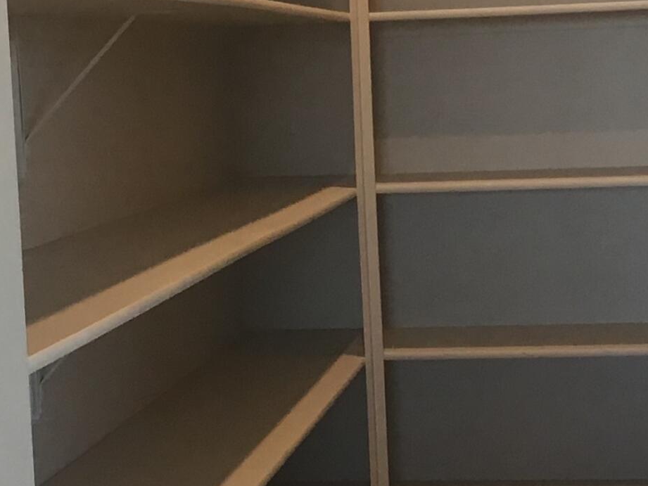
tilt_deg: -6.7
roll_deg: +2.2
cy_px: 257
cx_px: 322
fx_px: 1891
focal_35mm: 101
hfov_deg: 19.4
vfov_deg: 14.7
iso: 64
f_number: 2.4
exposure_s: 1/30
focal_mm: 3.3
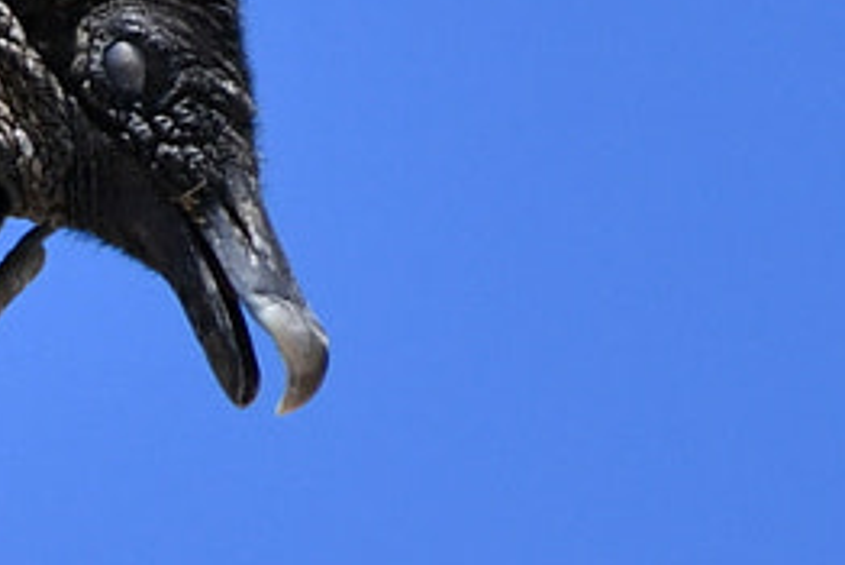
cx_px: 26
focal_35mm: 2743
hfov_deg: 0.8
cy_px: 404
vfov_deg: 0.5
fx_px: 64417
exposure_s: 1/2000
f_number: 6.3
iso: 320
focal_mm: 300
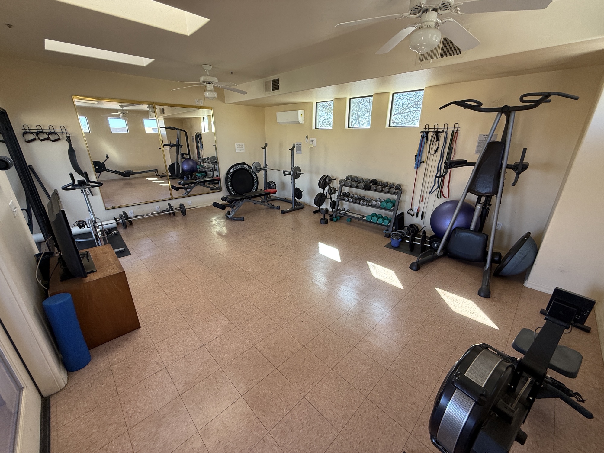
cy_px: 226
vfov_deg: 85.7
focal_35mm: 14
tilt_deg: -20.7
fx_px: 244
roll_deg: -0.8
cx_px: 302
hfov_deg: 102.1
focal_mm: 2.22
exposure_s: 1/99
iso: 100
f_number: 2.2
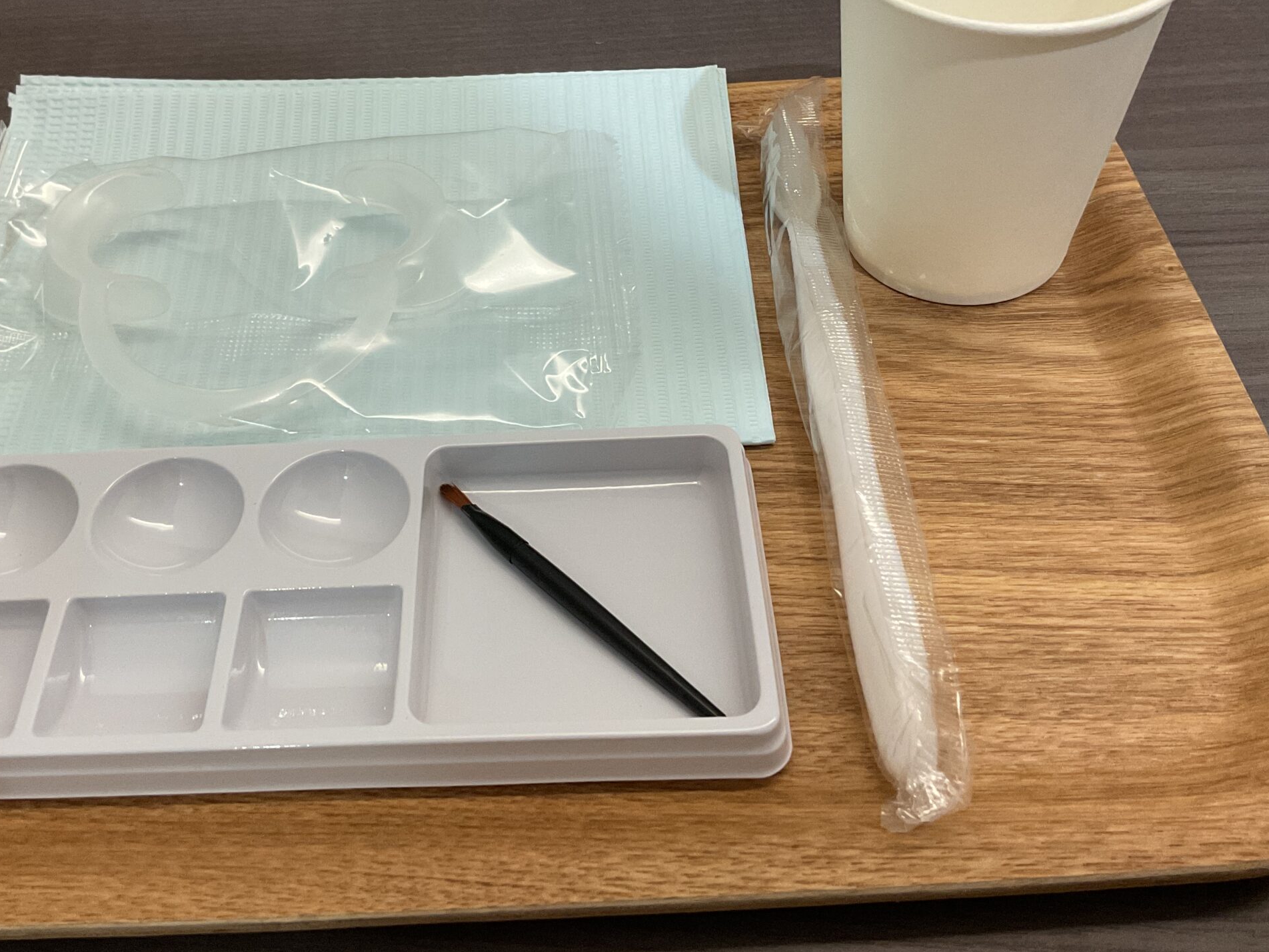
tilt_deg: -45.0
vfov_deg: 36.6
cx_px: 525
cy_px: 367
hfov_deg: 47.7
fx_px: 1430
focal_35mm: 39
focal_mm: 3
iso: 160
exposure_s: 1/60
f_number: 1.8
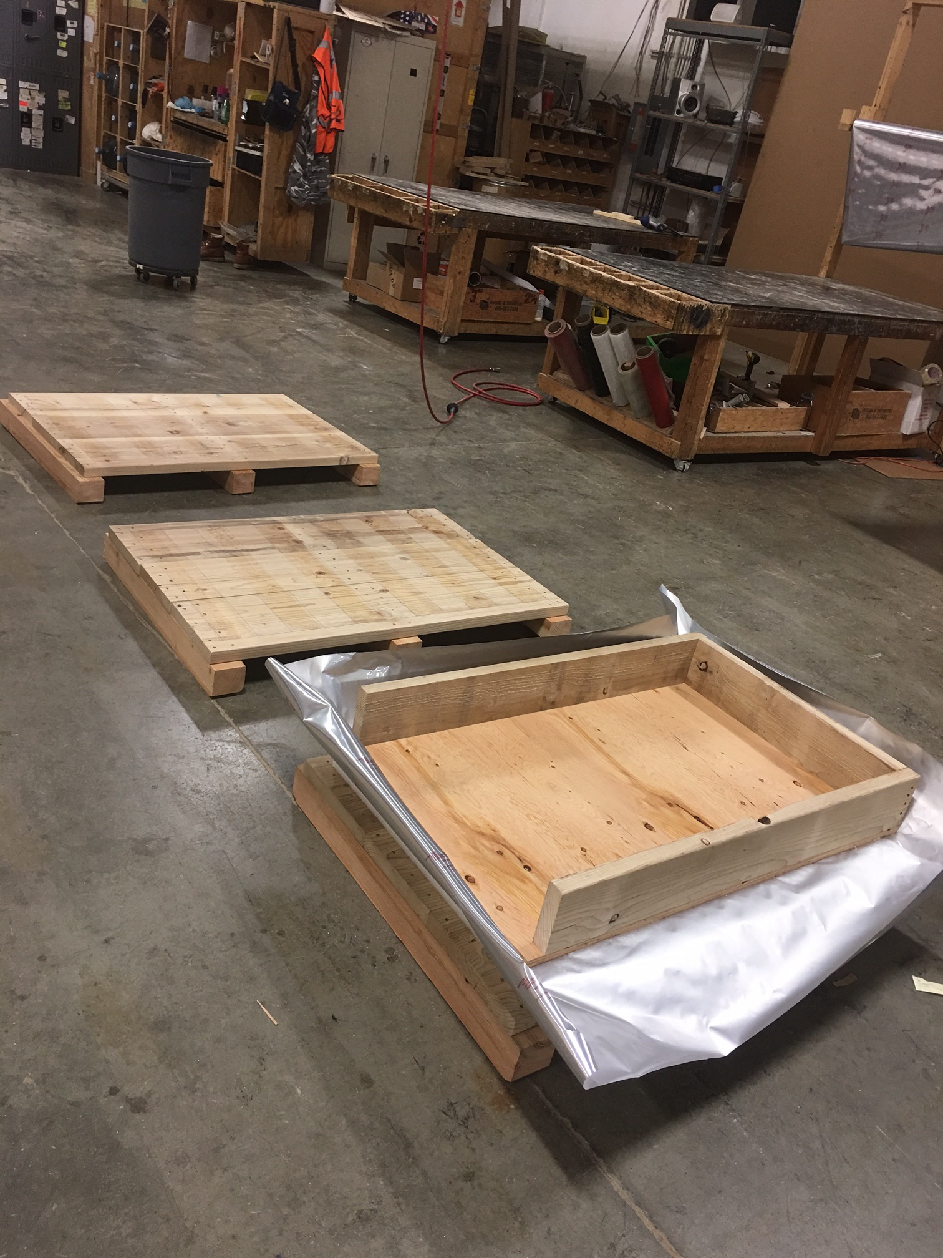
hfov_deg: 48.2
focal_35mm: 29
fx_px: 1053
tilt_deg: -24.8
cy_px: 629
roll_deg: -12.0
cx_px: 472
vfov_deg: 61.7
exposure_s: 1/15
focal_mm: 4.15
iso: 40
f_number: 2.2
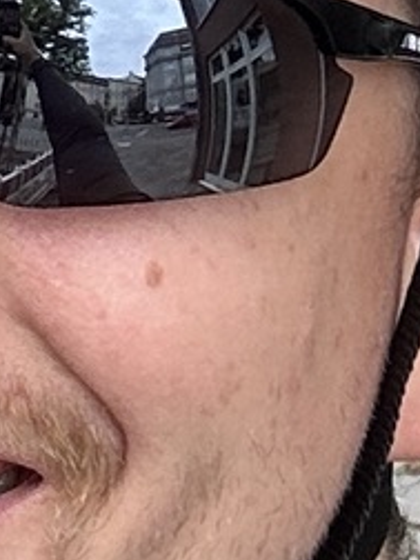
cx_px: -904
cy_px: -418
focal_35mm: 238
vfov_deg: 8.1
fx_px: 3850
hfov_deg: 5.8
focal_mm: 2.69
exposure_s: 1/121
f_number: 1.9
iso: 20
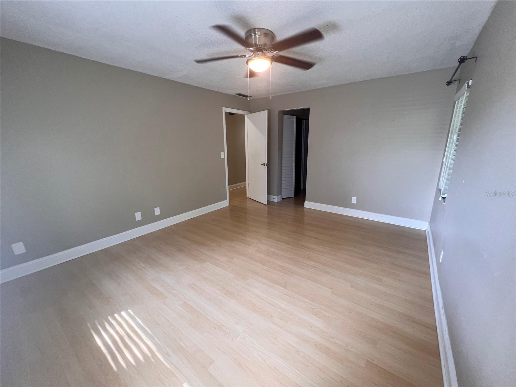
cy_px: 194
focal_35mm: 13
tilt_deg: -13.0
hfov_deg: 106.2
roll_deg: +0.3
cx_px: 258
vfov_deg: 89.9
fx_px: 194
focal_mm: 1.57
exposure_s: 1/60
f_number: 1.8
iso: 125
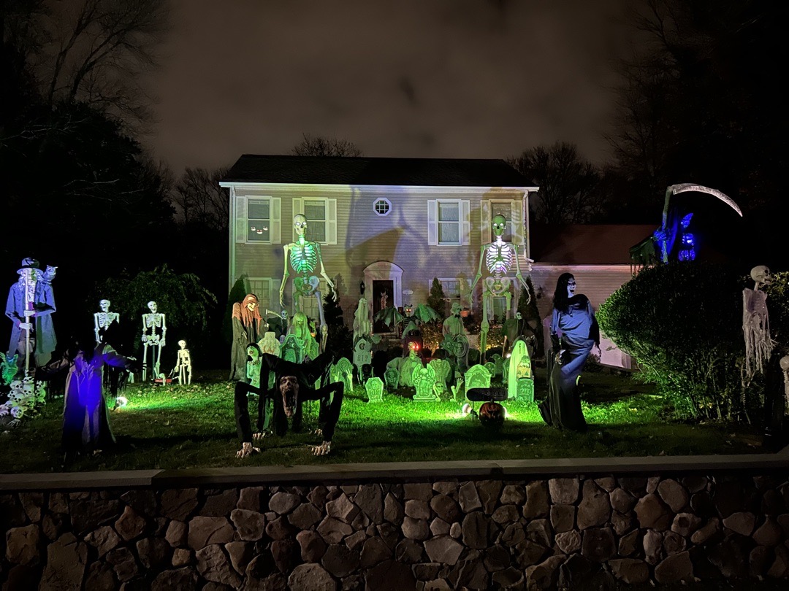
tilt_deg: +5.8
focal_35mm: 26
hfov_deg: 67.3
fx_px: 593
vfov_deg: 53.1
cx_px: 394
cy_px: 296
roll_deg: +1.3
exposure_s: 1/9
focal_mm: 5.7
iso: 1250
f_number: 1.5
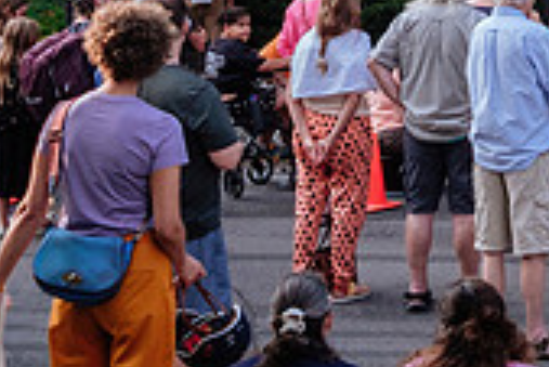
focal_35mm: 125
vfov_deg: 10.5
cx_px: 793
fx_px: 1908
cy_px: -222
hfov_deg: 15.3
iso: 800
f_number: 4
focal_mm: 24
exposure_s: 1/400
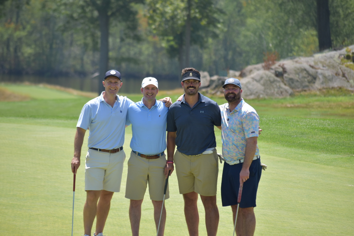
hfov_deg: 7.2
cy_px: 118
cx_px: 177
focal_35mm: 285
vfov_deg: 4.8
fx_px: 2802
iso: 200
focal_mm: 190
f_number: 5.6
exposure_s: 1/800
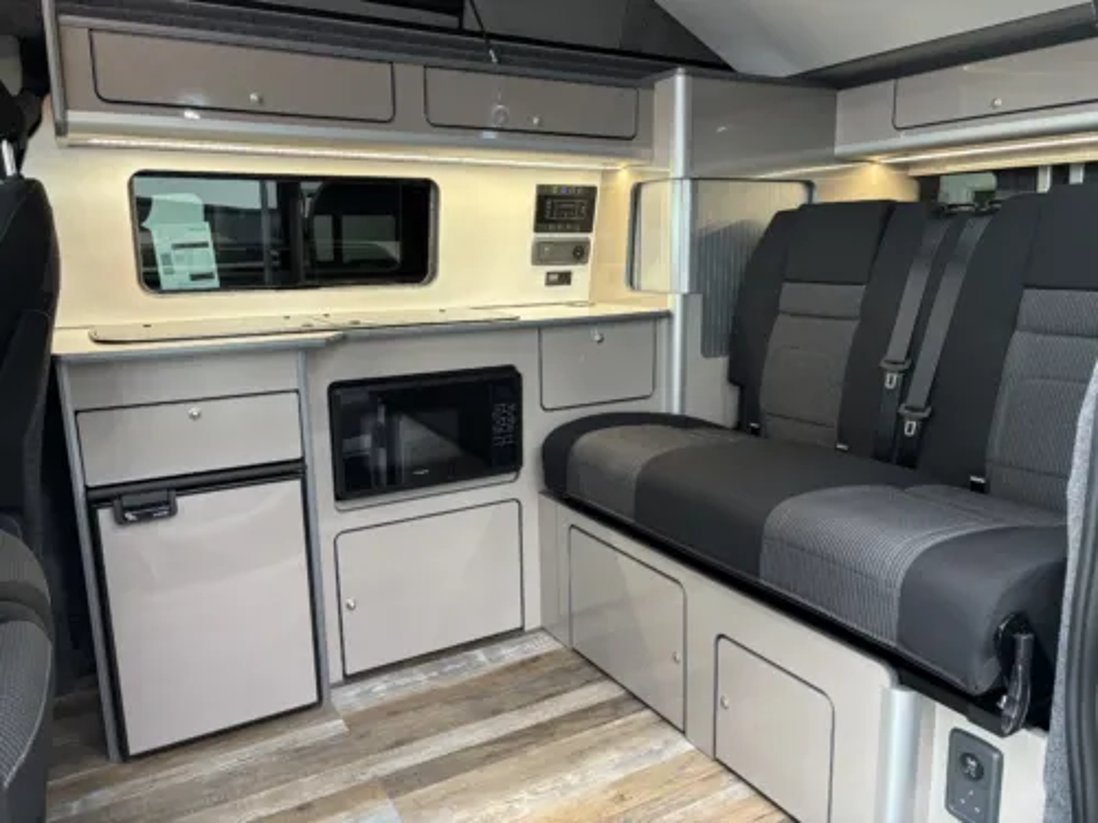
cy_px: 412
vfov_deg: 53.1
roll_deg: +0.3
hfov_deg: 67.3
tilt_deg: -10.4
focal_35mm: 26
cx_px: 549
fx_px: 825
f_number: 1.6
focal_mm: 5.96
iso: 160
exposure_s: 1/50
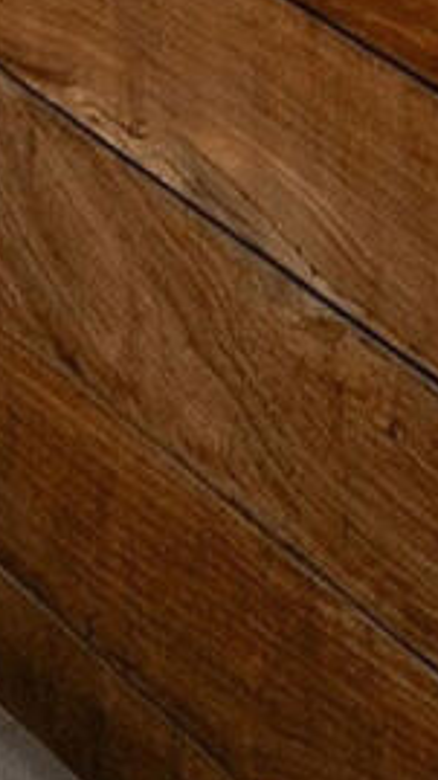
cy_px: -1873
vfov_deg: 7.0
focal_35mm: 265
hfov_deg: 4.5
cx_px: -686
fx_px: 5480
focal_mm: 34
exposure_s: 1/500
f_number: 7.1
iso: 640
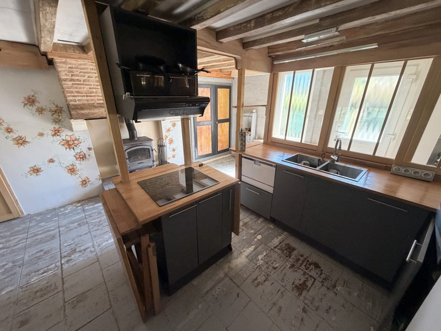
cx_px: 220
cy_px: 166
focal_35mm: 14
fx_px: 178
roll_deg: +1.1
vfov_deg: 85.7
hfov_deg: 102.1
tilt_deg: -21.9
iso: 320
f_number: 2.2
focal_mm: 2.22
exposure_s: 1/119
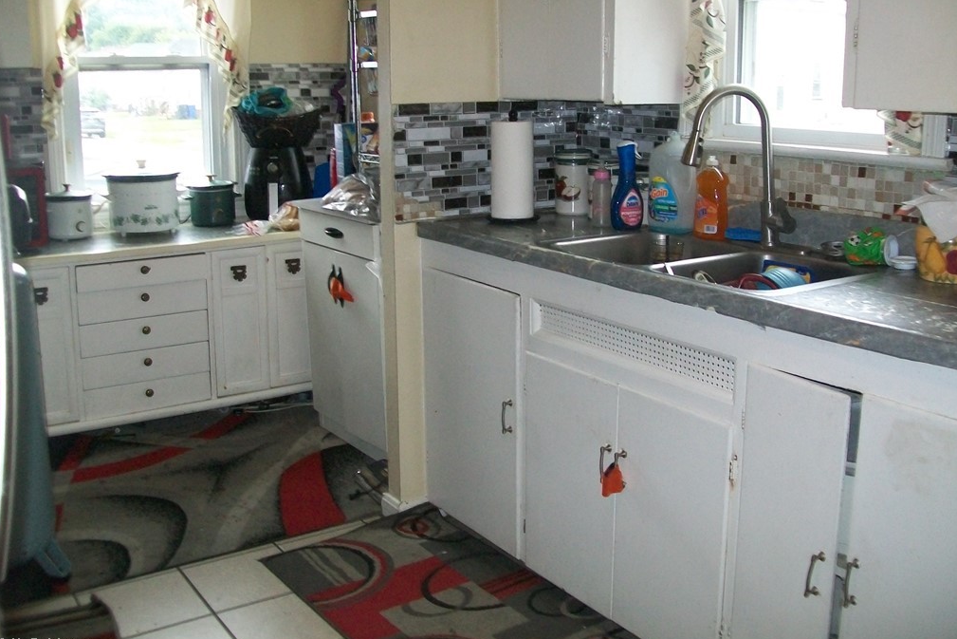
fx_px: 1010
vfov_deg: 35.1
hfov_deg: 50.7
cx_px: 480
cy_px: 303
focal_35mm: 38
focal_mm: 6
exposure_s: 1/60
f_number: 2.7
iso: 160
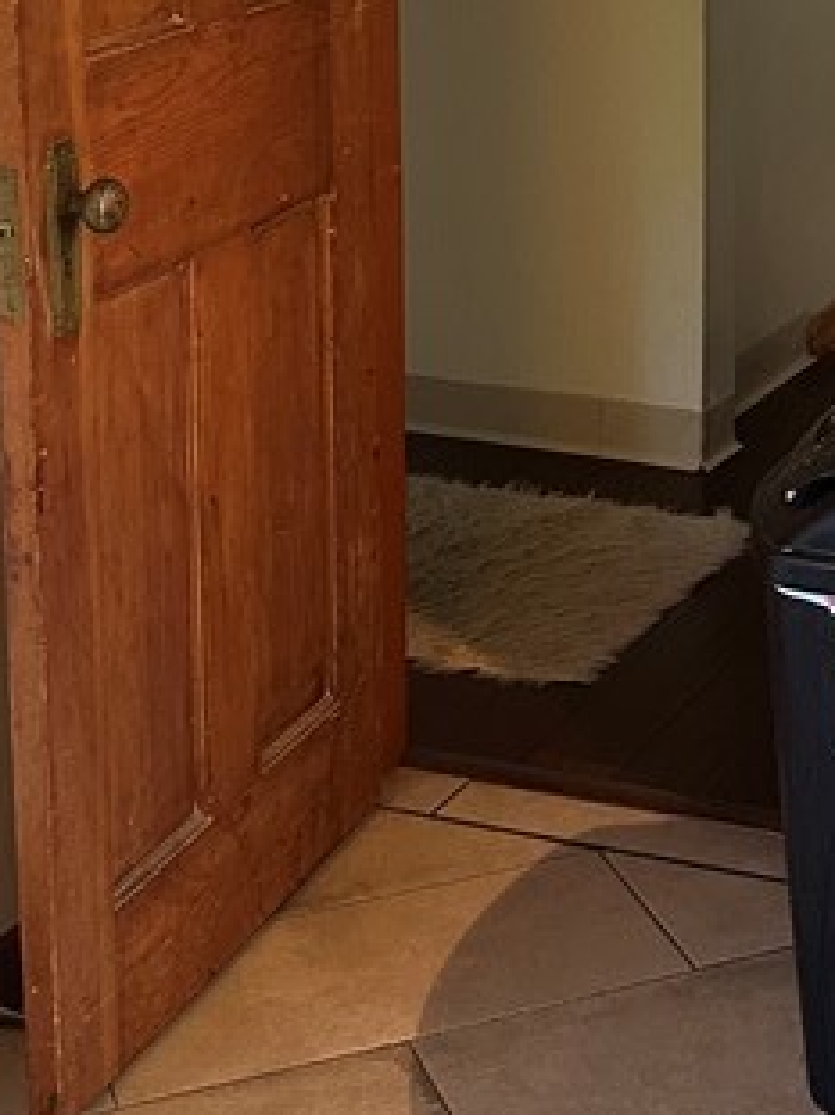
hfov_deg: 18.3
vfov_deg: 23.8
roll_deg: -1.0
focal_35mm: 79
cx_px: 792
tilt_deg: -10.2
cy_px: 50
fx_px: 2543
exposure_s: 1/60
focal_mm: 6.86
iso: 320
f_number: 1.78
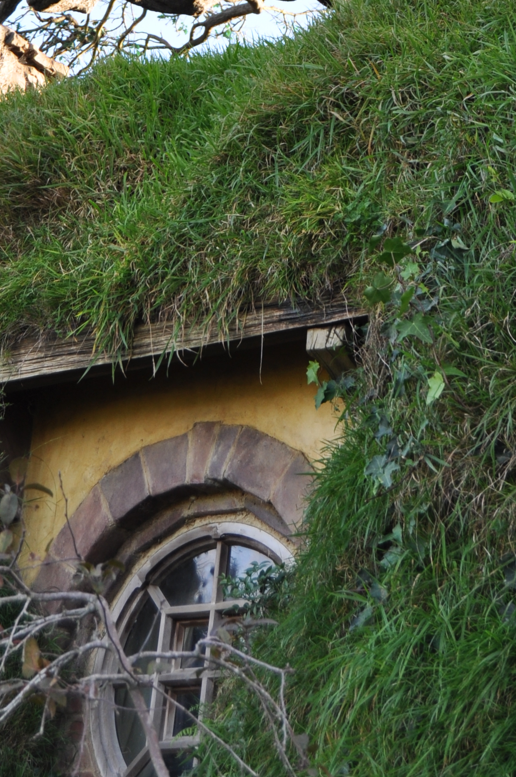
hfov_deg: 12.3
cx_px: 280
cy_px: 50
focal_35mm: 111
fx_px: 2392
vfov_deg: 18.1
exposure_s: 1/125
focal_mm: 32
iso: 200
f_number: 5.6
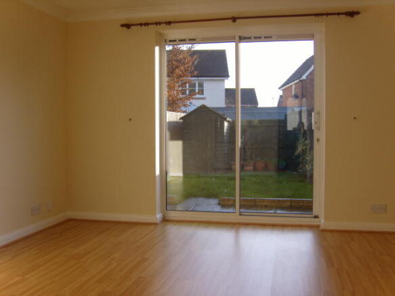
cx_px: 198
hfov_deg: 52.6
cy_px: 148
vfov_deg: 40.7
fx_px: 399
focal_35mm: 35
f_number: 2.8
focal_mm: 7.4
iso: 80
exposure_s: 1/500
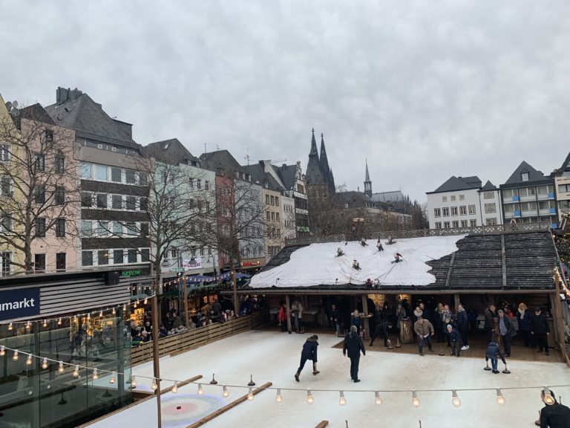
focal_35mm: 26
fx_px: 428
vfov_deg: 53.1
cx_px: 285
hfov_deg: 67.3
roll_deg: +1.8
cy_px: 214
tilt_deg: +4.2
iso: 32
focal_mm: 4.25
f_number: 1.8
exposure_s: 1/100
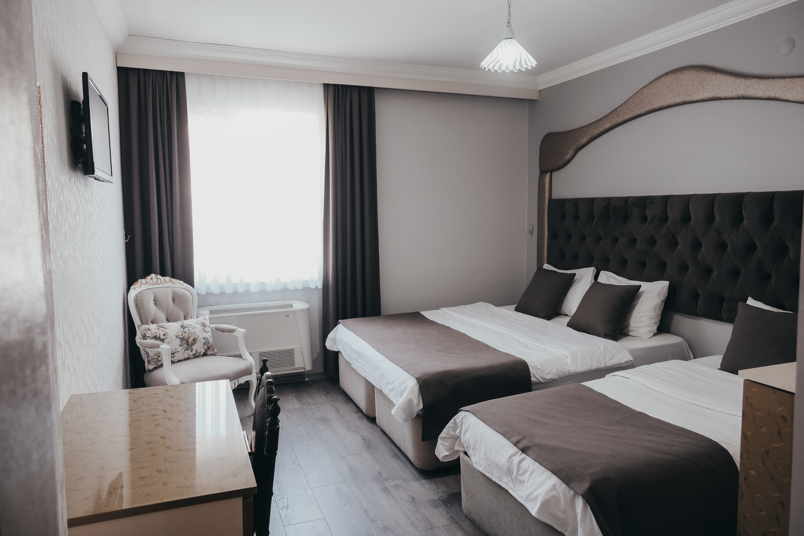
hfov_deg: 73.7
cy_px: 268
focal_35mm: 24
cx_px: 402
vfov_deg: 53.1
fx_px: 536
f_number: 4
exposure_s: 1/15
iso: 400
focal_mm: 16
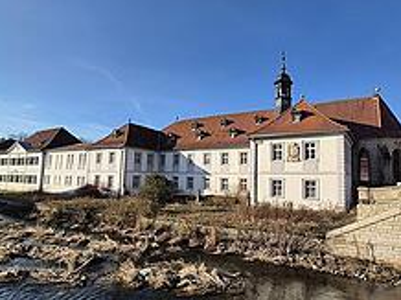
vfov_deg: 63.3
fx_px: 243
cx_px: 228
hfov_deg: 78.6
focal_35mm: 21
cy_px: 162
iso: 50
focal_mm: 1.74
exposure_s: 1/1924
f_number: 2.2
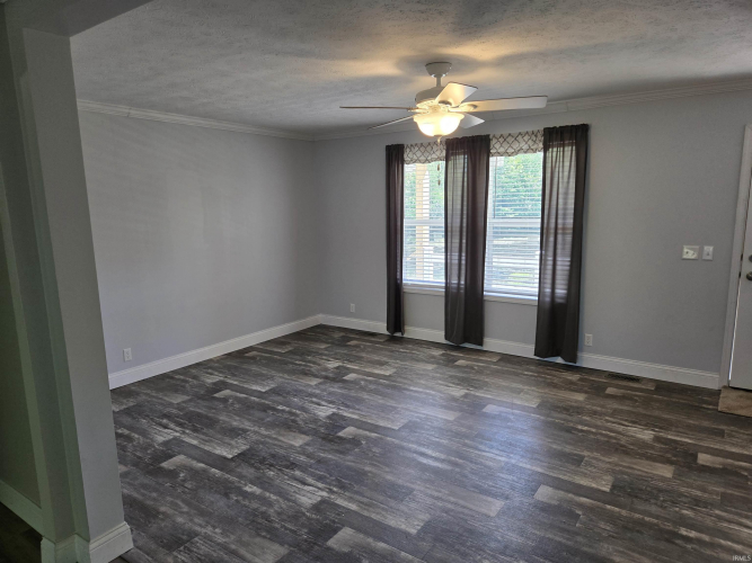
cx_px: 376
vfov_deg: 58.9
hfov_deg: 73.9
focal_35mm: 23
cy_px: 282
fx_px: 500
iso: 100
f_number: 1.8
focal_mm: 5.4
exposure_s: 1/120
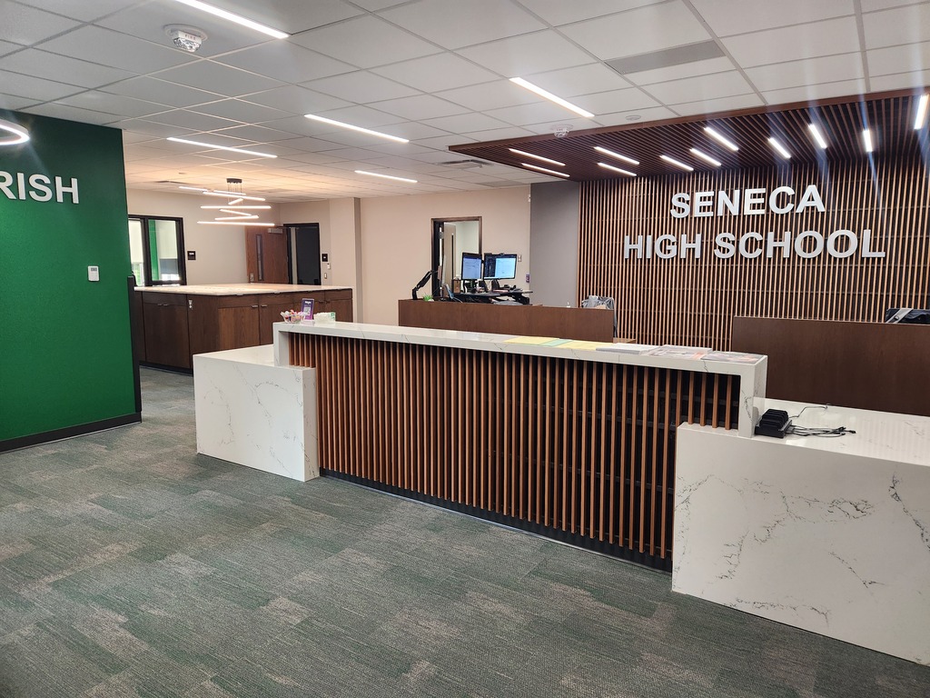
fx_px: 618
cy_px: 349
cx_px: 465
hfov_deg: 73.9
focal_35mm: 23
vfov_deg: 58.9
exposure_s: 1/120
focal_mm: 5.4
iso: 250
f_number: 1.8
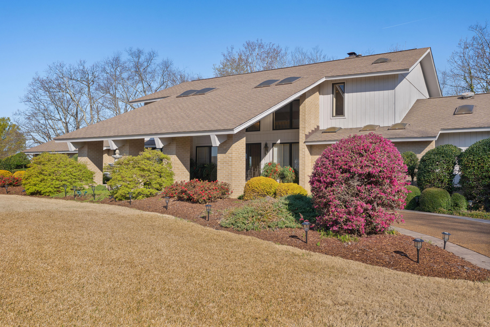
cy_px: 164
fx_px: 422
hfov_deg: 60.3
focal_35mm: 31
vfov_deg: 42.3
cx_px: 245
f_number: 7.1
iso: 320
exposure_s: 1/800
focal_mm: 31
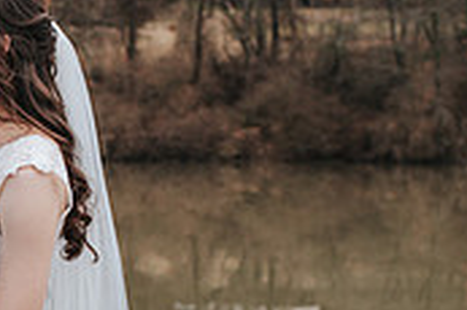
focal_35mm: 124
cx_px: -72
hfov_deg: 16.0
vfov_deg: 11.0
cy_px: 267
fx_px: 1607
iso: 250
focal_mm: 35
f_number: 3.2
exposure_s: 1/200
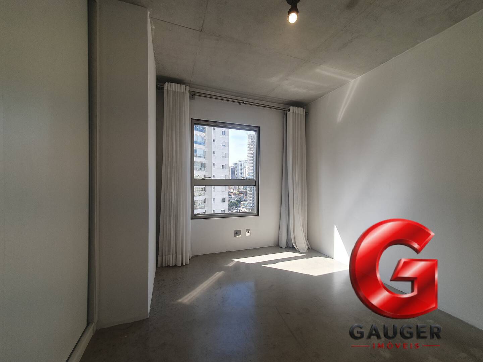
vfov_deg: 89.9
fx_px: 181
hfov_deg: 106.2
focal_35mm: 13
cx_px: 242
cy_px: 181
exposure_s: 1/175
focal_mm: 1.8
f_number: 2.2
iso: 50
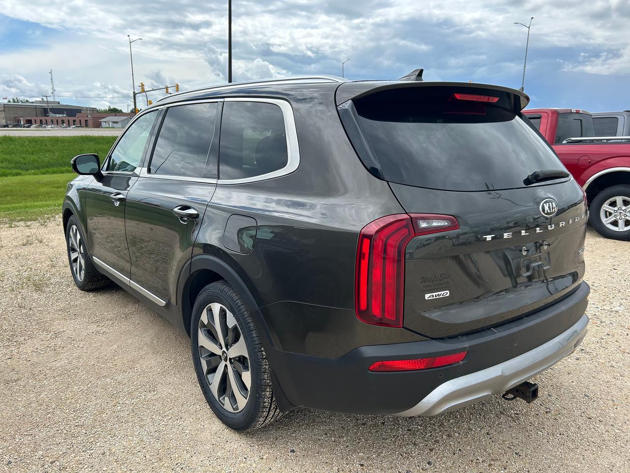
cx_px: 315
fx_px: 473
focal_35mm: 26
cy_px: 236
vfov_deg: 53.1
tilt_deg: -12.6
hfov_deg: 67.3
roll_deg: -1.7
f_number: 1.5
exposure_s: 1/1869
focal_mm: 5.7
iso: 50
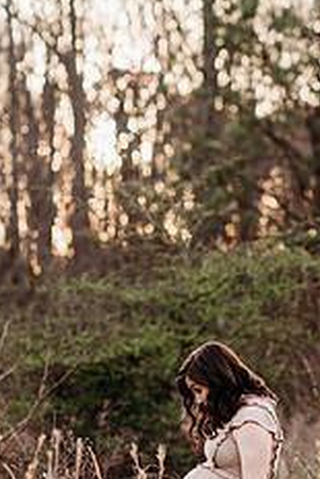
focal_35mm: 165
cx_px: 188
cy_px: 357
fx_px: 2197
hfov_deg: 8.3
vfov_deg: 12.4
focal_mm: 85
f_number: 2.5
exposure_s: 1/400
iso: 200
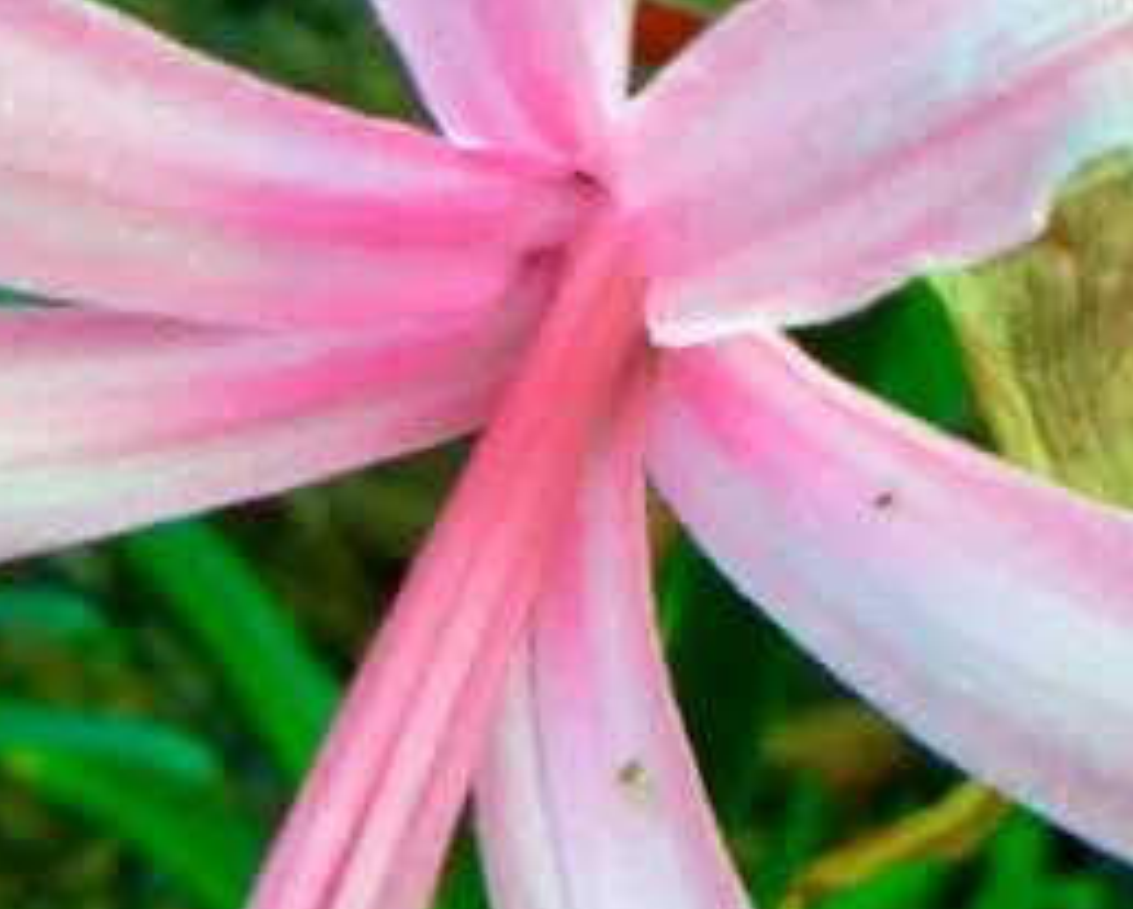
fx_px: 3894
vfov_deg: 13.0
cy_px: -145
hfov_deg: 16.5
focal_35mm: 116
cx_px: 856
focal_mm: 5.4
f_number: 3.5
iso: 160
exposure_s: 1/275
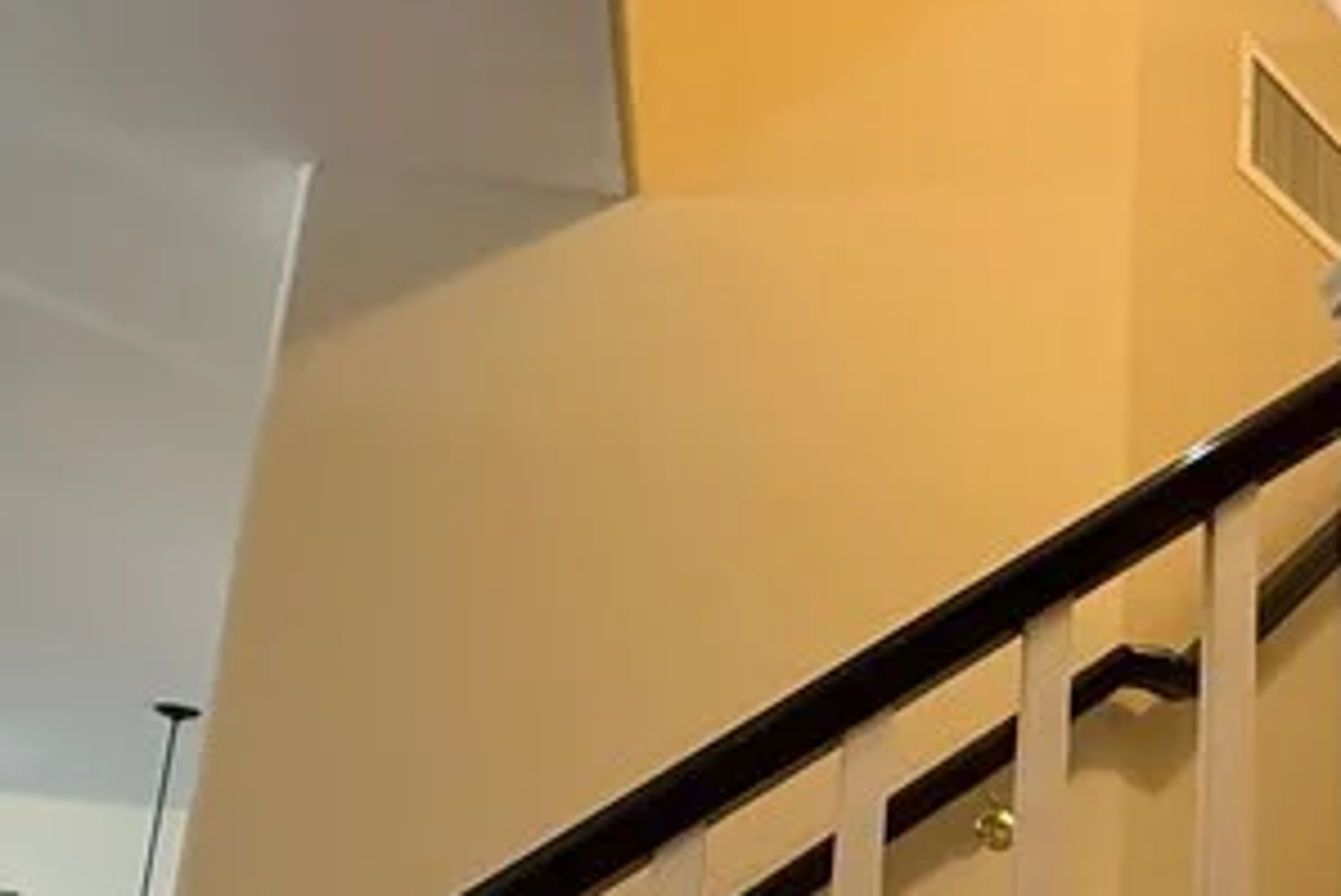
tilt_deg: +17.9
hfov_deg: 39.4
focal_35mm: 50
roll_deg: -4.9
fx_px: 1863
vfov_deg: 26.8
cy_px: 608
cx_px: 792
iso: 640
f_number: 2.2
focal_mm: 2.22
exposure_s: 1/60
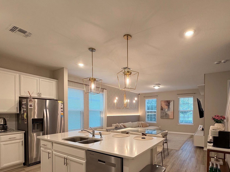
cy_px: 114
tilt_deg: -1.0
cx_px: 138
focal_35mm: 19
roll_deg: +0.1
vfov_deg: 66.9
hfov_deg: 83.7
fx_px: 126
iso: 200
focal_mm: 2.22
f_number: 2.2
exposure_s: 1/60
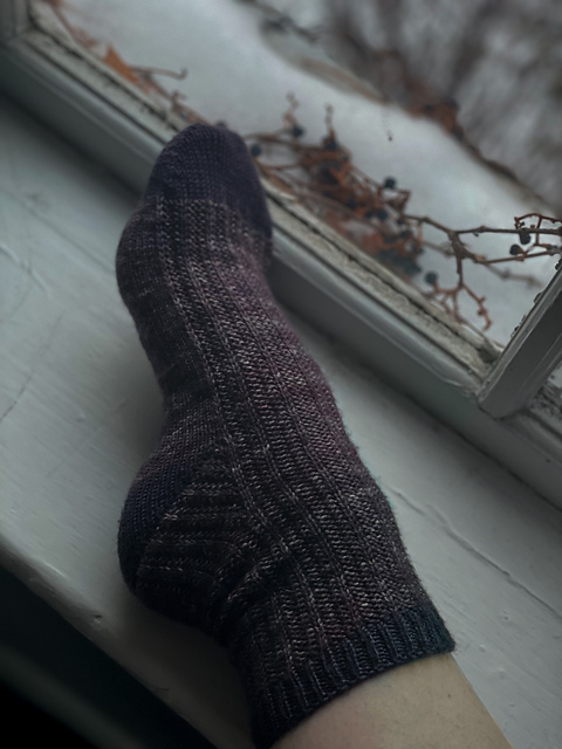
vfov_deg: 36.8
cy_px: 374
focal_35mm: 52
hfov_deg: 28.0
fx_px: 1126
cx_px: 281
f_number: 2
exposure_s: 1/80
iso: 200
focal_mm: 6
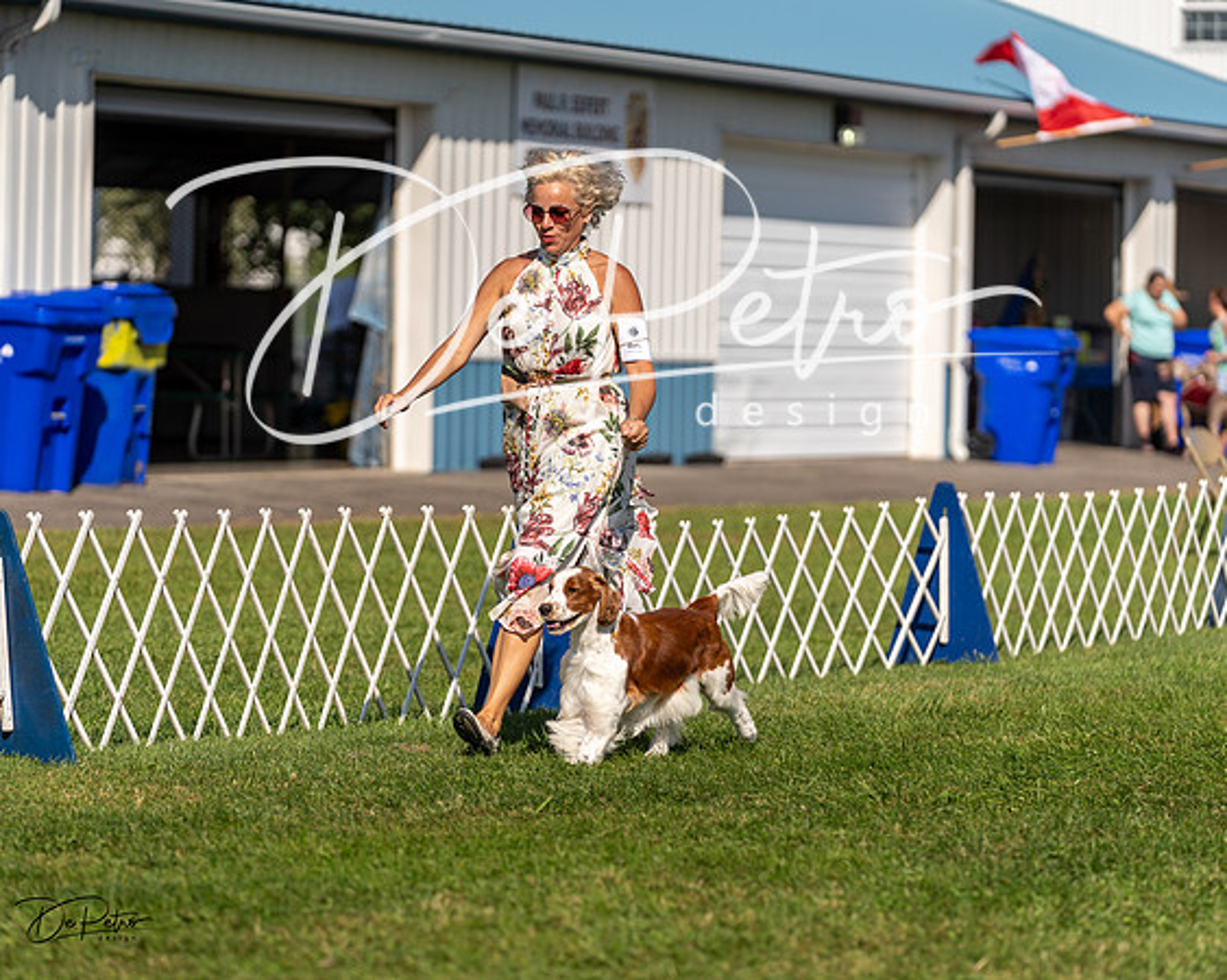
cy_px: 490
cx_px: 614
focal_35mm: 167
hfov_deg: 11.6
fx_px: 6051
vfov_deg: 9.3
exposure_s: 1/2500
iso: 100
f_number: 3.2
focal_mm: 148
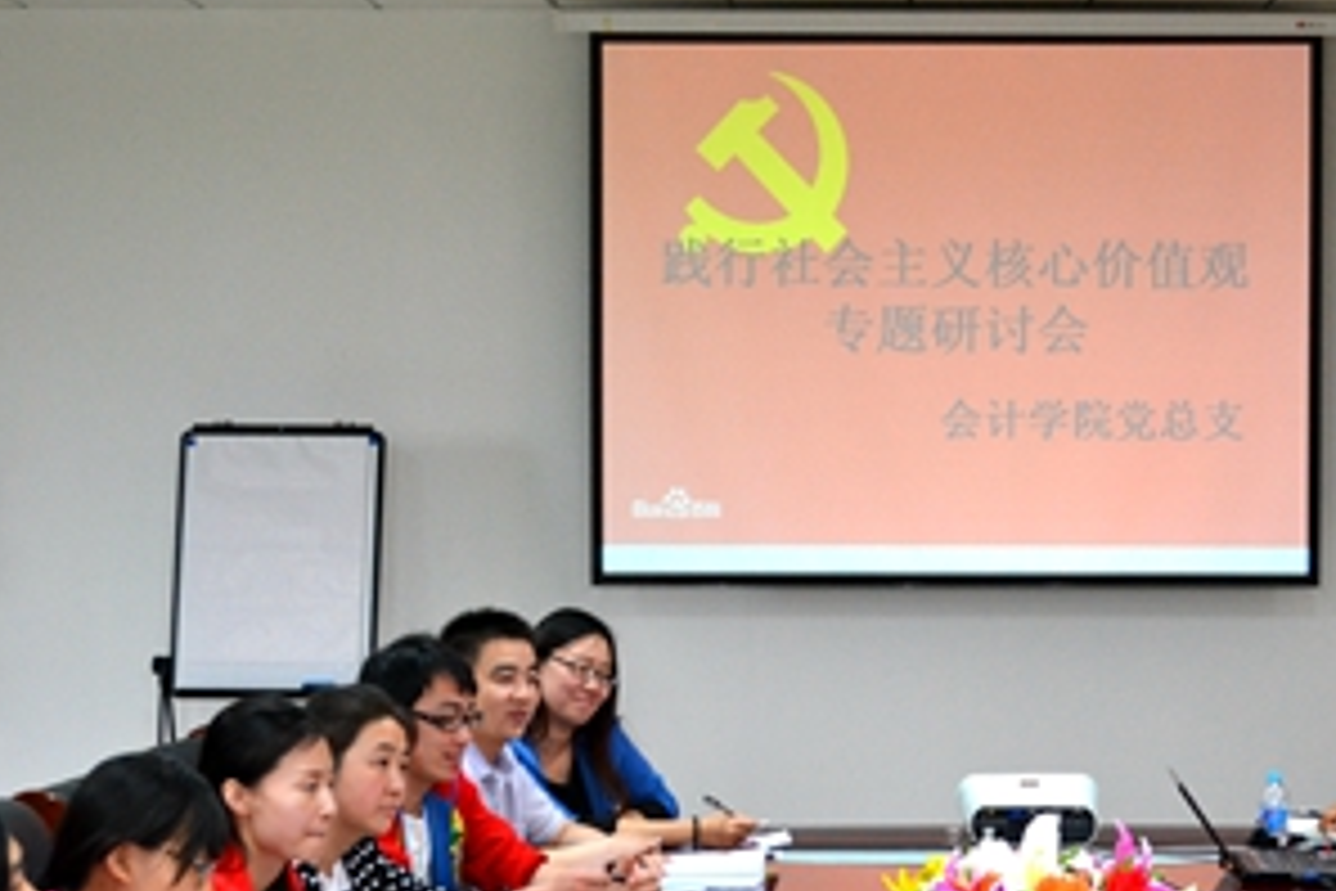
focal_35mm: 91
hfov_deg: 22.2
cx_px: 945
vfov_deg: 15.0
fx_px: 3377
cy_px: 596
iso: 1400
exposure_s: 1/60
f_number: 5
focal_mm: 36
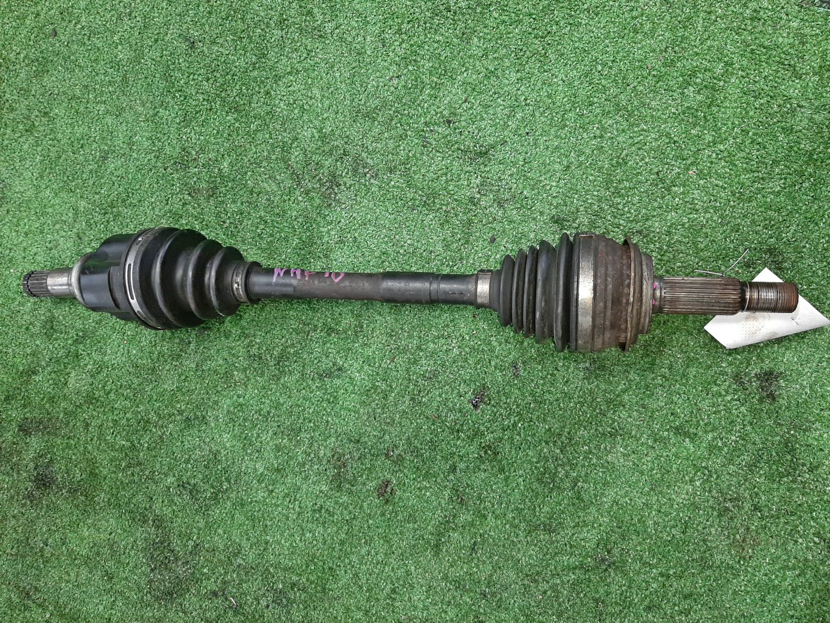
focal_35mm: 26
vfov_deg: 53.1
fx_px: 623
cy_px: 312
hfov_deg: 67.3
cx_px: 415
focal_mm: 3.93
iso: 169
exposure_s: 1/33
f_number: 1.7
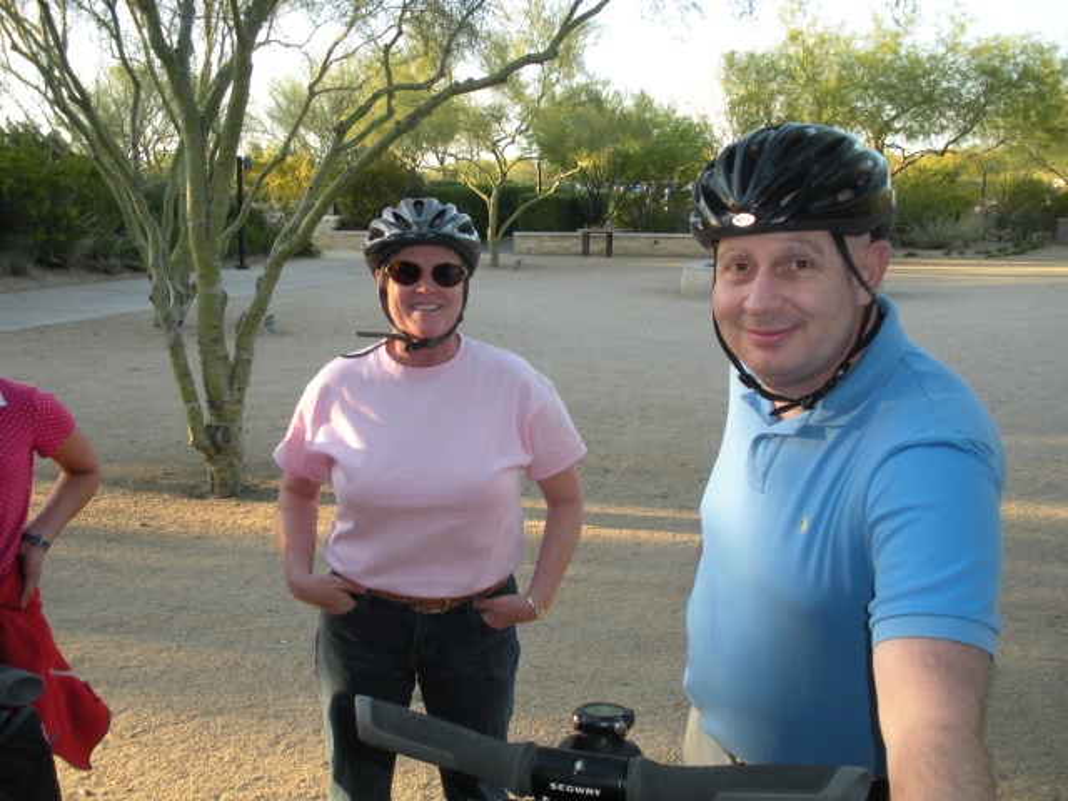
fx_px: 1111
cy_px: 400
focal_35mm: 36
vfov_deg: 39.7
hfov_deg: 51.4
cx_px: 534
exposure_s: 1/56.7
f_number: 3.5
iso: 64
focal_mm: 6.3
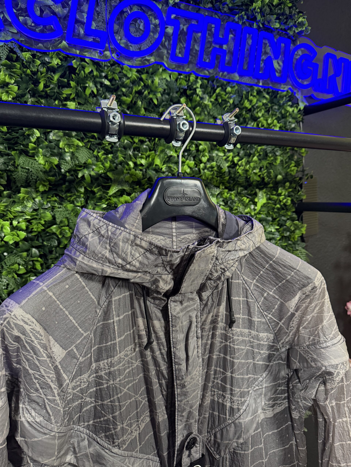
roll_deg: +0.3
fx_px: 324
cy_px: 234
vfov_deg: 71.6
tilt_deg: -5.2
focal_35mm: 24
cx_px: 176
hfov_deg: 56.8
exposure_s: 1/51
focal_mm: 6.76
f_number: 1.78
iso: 500
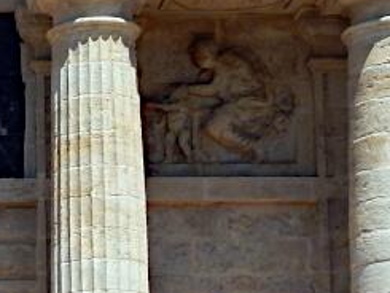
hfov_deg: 12.2
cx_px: -258
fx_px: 1713
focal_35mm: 152
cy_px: 344
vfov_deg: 9.6
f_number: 6.5
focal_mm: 5.6
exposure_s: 1/640
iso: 125
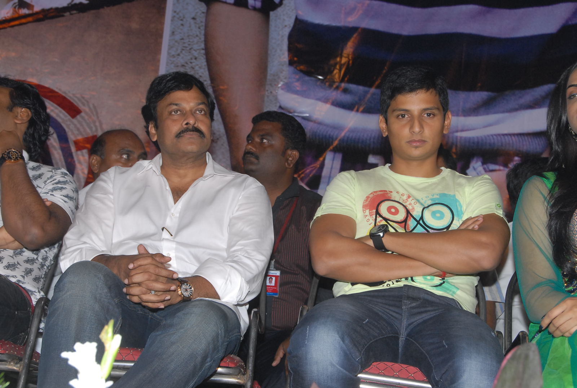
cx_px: 288
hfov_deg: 26.9
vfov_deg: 18.3
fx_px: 1205
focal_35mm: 75
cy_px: 194
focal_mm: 50
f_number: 9
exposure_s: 1/125
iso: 500
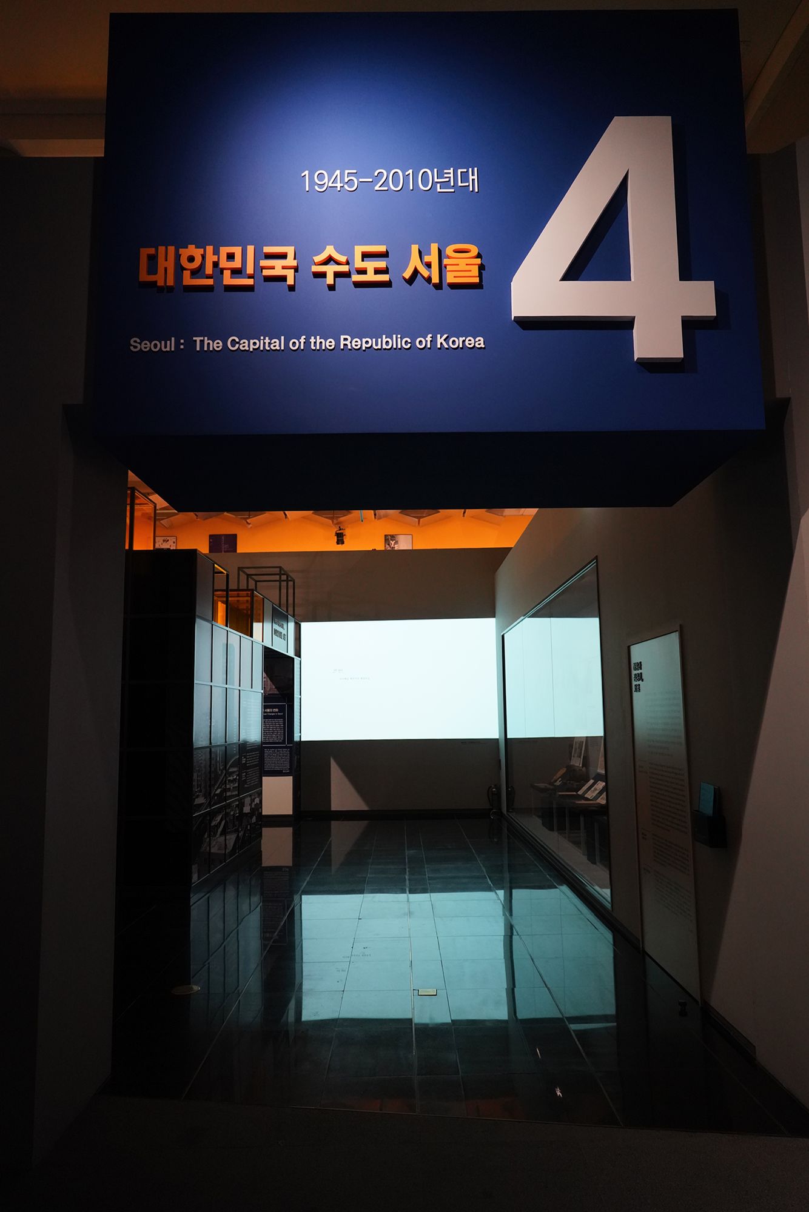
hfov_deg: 53.1
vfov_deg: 73.7
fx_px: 809
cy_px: 606
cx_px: 404
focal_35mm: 24
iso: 3200
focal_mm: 24
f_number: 5.6
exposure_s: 1/80
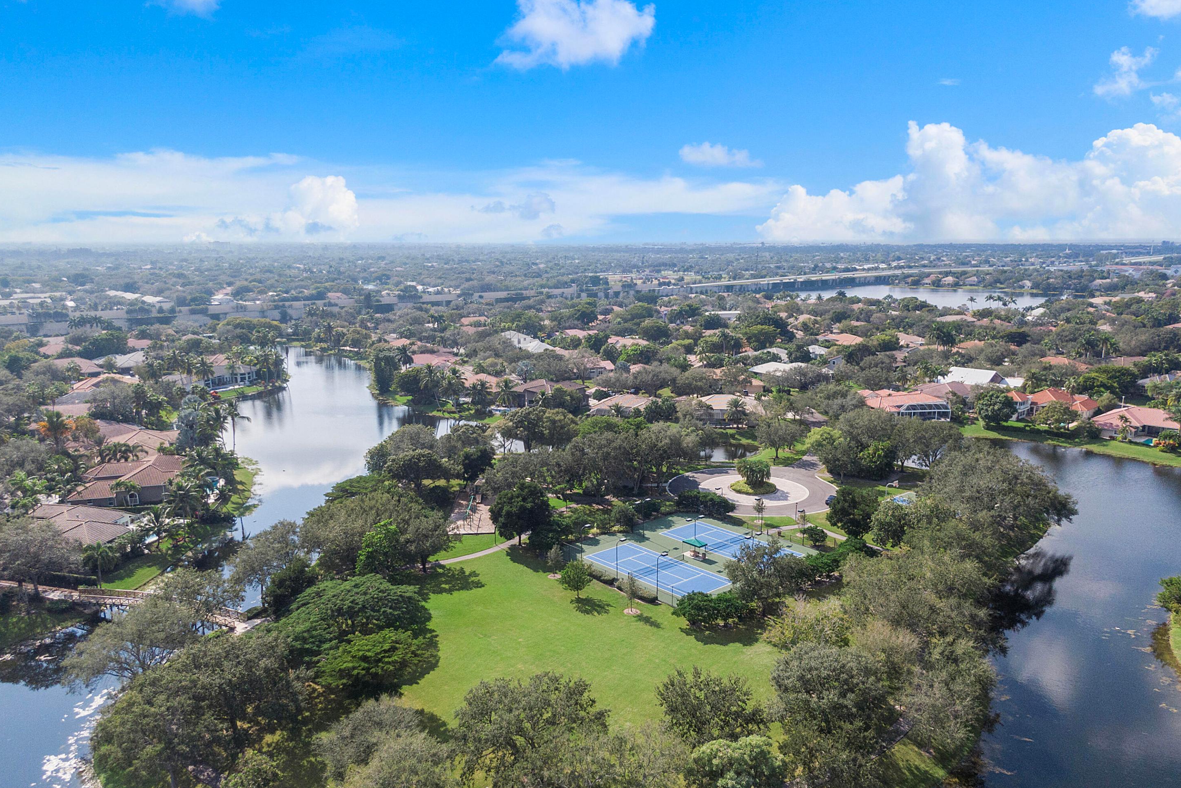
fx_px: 820
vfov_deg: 51.2
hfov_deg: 71.5
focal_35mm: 25
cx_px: 590
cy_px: 428
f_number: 2.8
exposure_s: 1/1600
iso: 100
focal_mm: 4.39
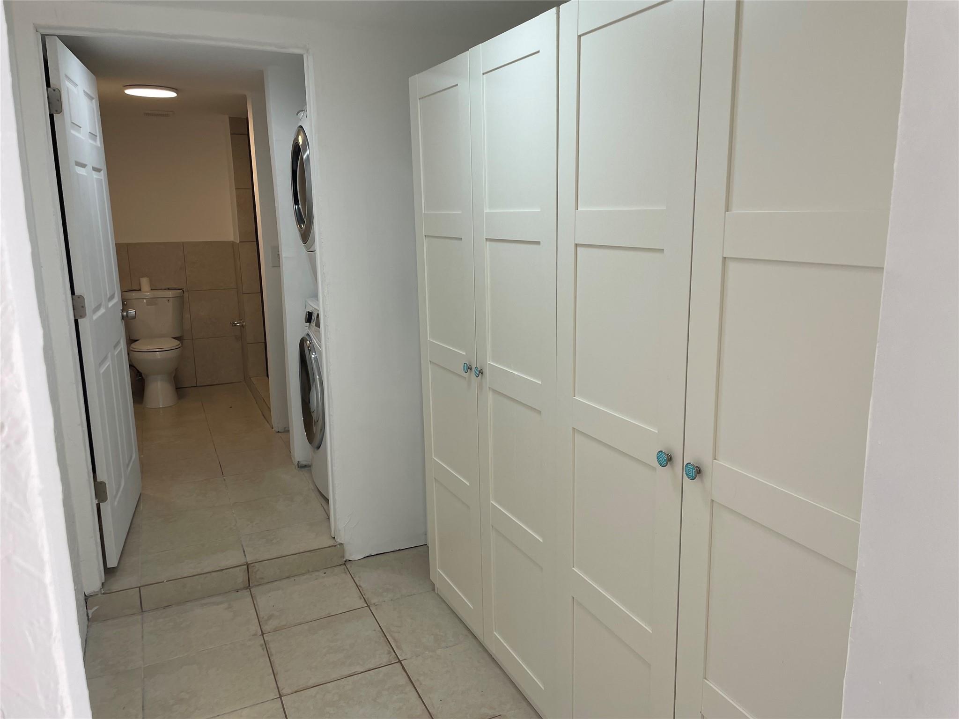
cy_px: 360
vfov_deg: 53.1
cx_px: 480
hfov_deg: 67.3
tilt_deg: -12.1
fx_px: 720
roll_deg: +0.3
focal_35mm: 26
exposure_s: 1/121
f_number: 1.6
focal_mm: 4.2
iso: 40
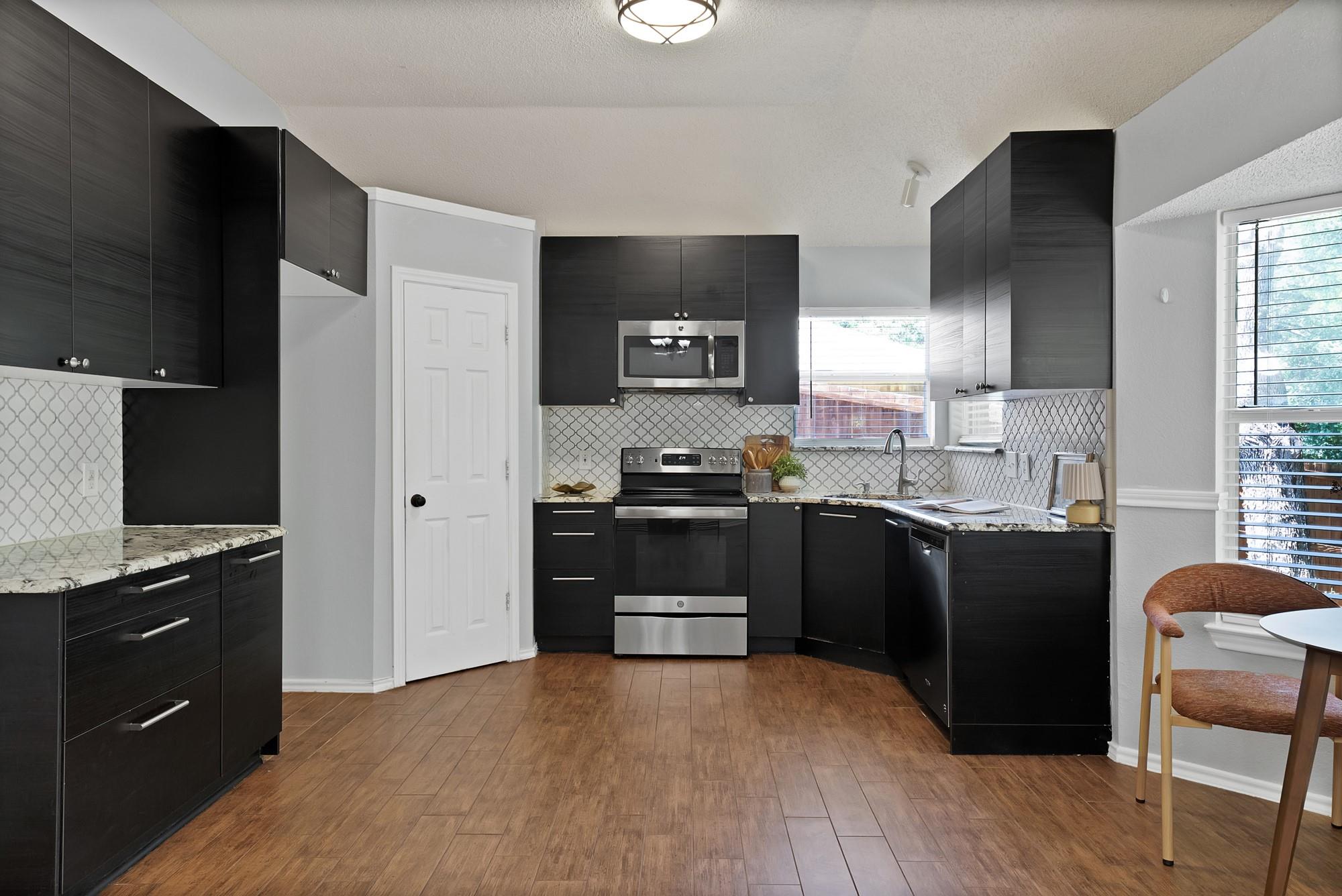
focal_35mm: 24
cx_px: 671
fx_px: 895
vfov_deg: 53.2
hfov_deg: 73.7
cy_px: 448
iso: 1250
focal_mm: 24
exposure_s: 1/2
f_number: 9
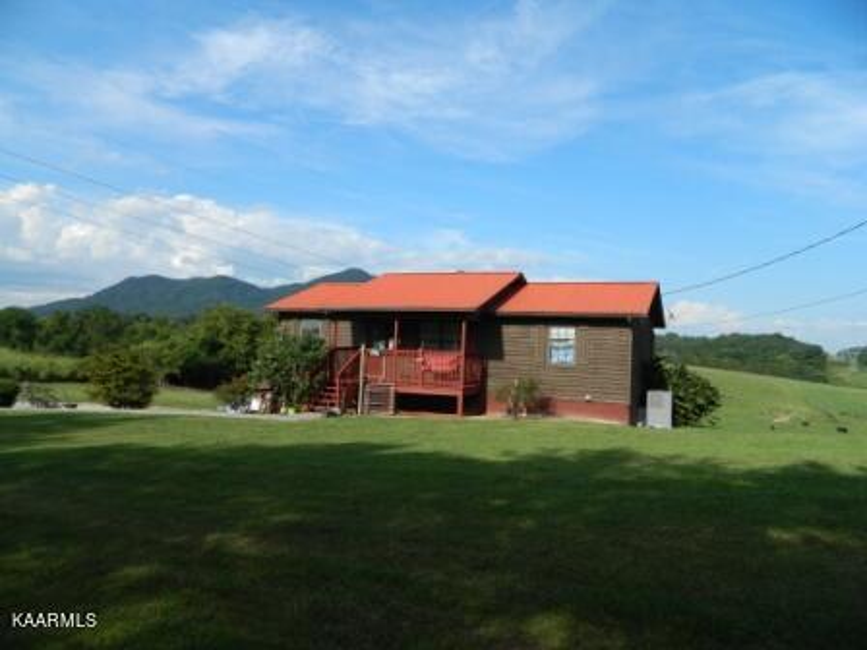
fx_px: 626
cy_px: 325
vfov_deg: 54.9
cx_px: 434
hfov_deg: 69.4
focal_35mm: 25
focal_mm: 4.5
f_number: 3.1
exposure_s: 1/800
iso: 80
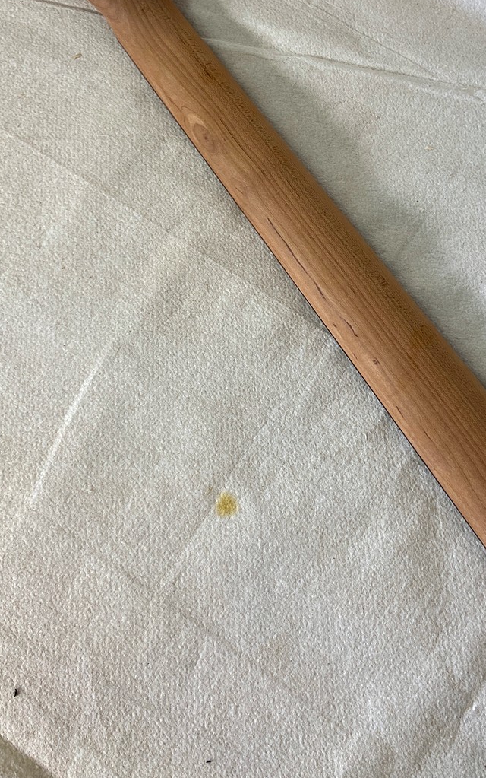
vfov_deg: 50.6
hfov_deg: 33.2
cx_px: 335
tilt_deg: -70.0
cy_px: 260
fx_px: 805
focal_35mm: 38
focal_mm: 4.25
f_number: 1.8
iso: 80
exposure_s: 1/120
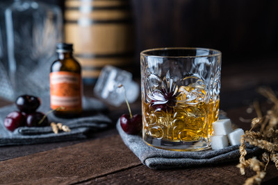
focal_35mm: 56
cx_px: 139
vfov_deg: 24.2
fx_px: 432
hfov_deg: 35.7
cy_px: 92
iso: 100
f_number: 4
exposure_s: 1/125
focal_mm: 55
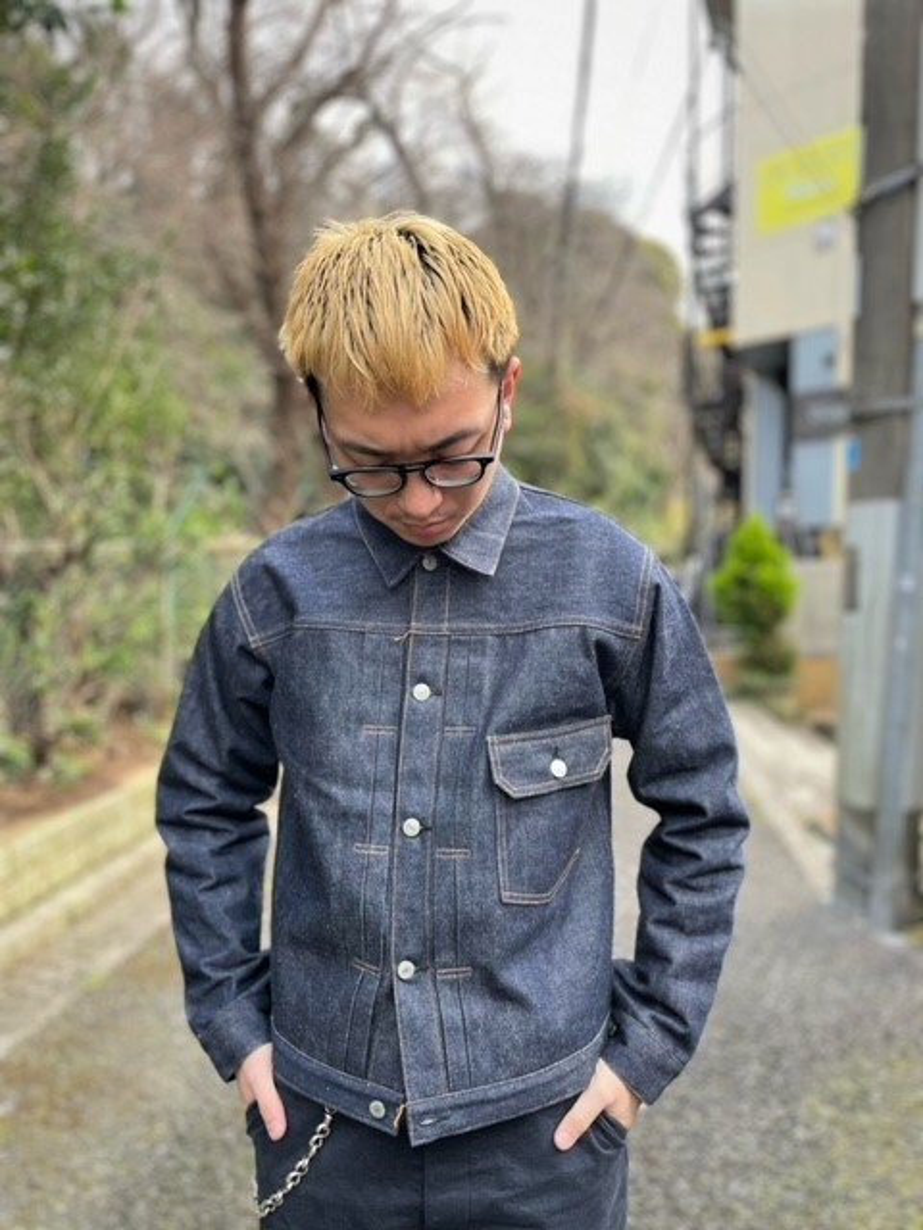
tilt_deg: -2.3
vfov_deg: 67.3
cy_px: 615
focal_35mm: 26
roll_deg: +0.2
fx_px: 924
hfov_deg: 53.1
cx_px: 462
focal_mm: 4.2
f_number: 1.6
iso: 40
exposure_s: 1/121
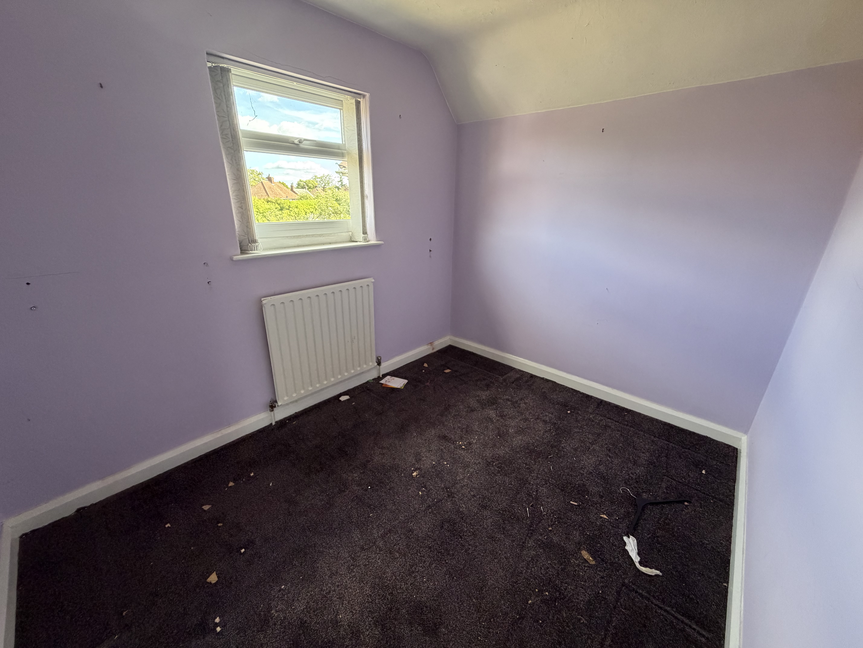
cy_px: 324
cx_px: 432
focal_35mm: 14
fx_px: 349
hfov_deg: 102.1
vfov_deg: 85.7
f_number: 2.2
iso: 320
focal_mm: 2.22
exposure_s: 1/116
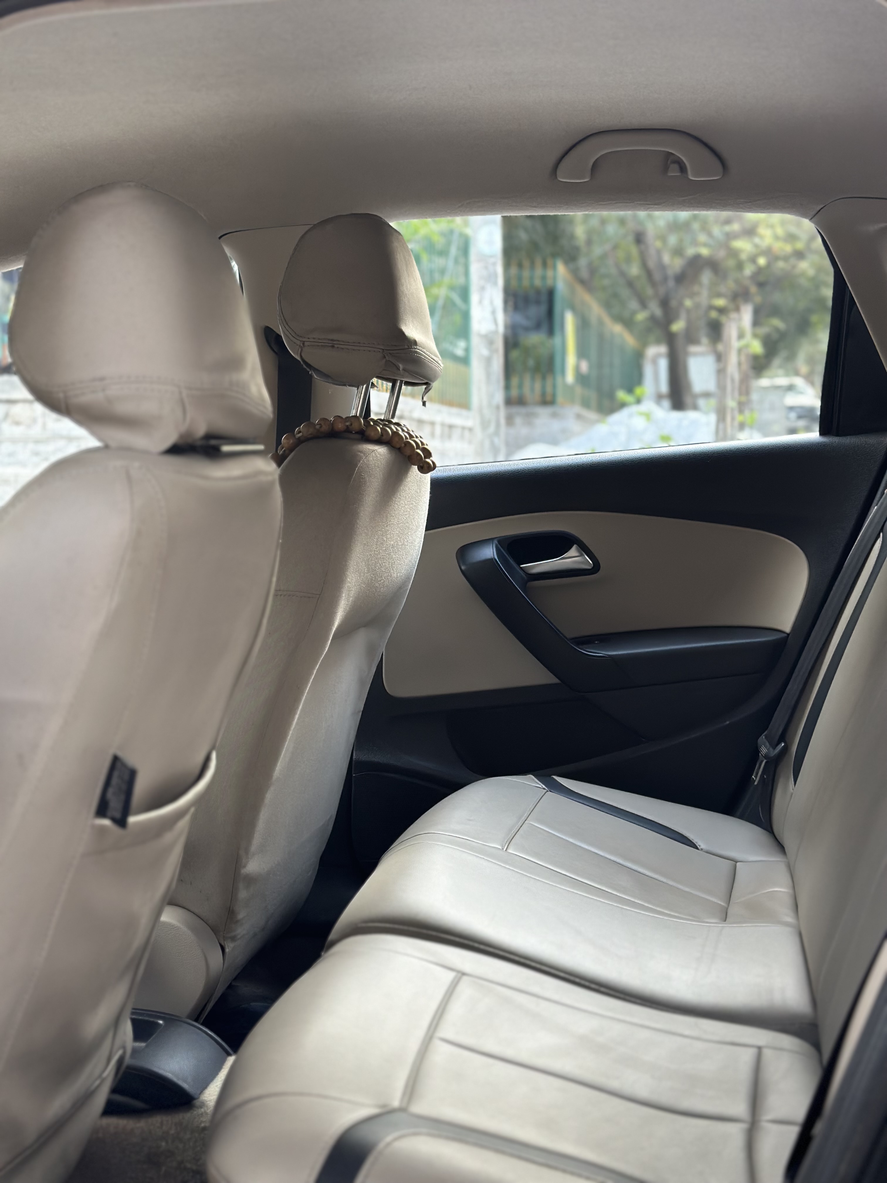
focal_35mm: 48
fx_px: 1640
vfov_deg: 39.7
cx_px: 444
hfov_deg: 30.3
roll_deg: -0.1
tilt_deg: -3.3
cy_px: 592
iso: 125
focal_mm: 6.86
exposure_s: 1/69
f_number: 1.78
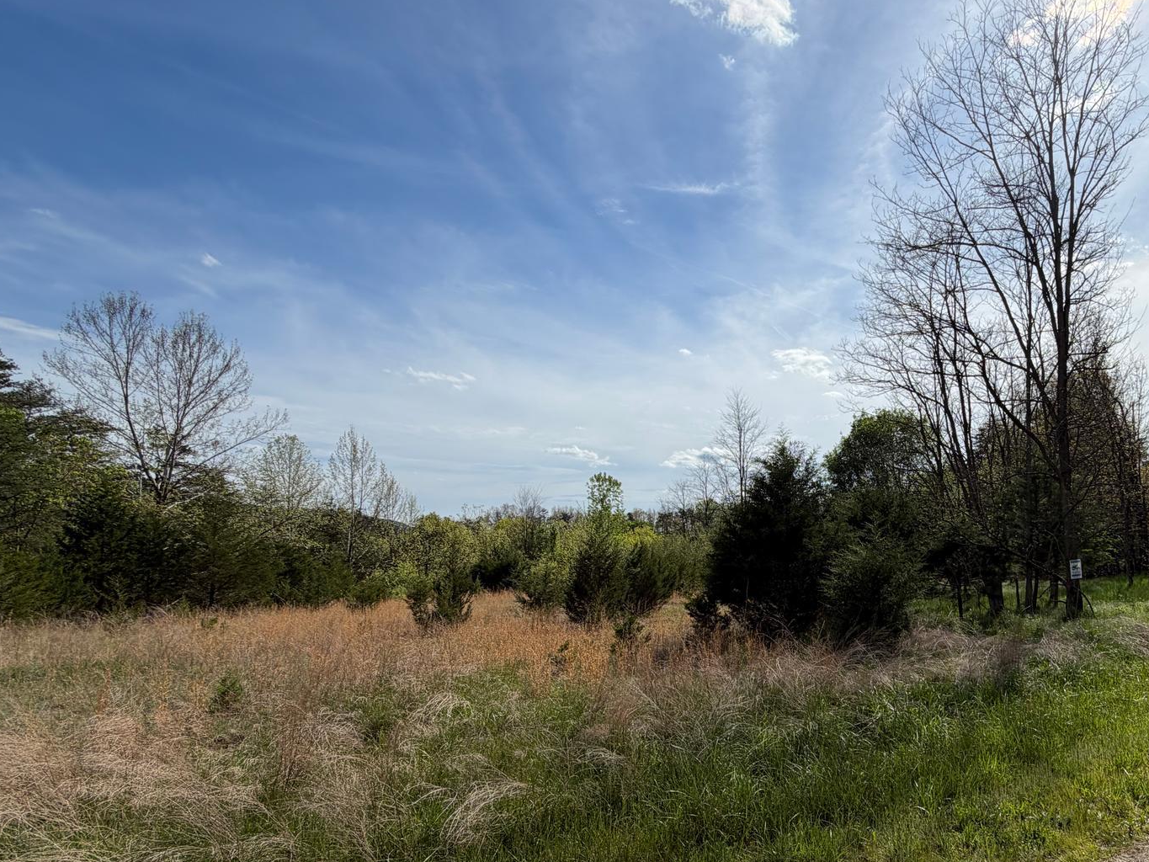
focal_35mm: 21
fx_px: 697
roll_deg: +5.0
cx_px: 797
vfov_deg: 62.6
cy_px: 535
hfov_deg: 75.6
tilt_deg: +1.6
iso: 20
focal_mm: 2.22
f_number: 2.2
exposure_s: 1/1464
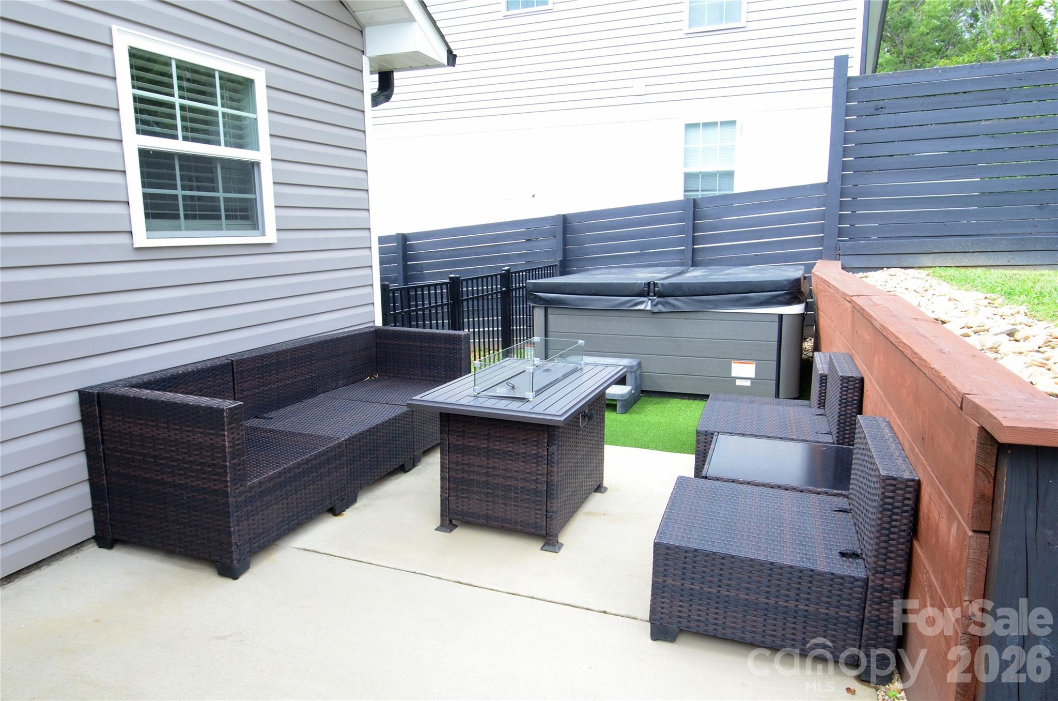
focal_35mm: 22
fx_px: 660
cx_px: 529
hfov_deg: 77.4
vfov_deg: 55.9
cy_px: 350
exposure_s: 1/250
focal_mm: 15
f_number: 8
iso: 1000
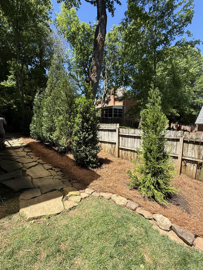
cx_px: 95
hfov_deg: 81.7
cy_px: 137
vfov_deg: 98.2
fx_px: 117
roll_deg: -0.9
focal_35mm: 15
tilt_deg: -8.4
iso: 50
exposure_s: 1/625
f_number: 2.2
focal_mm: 2.22
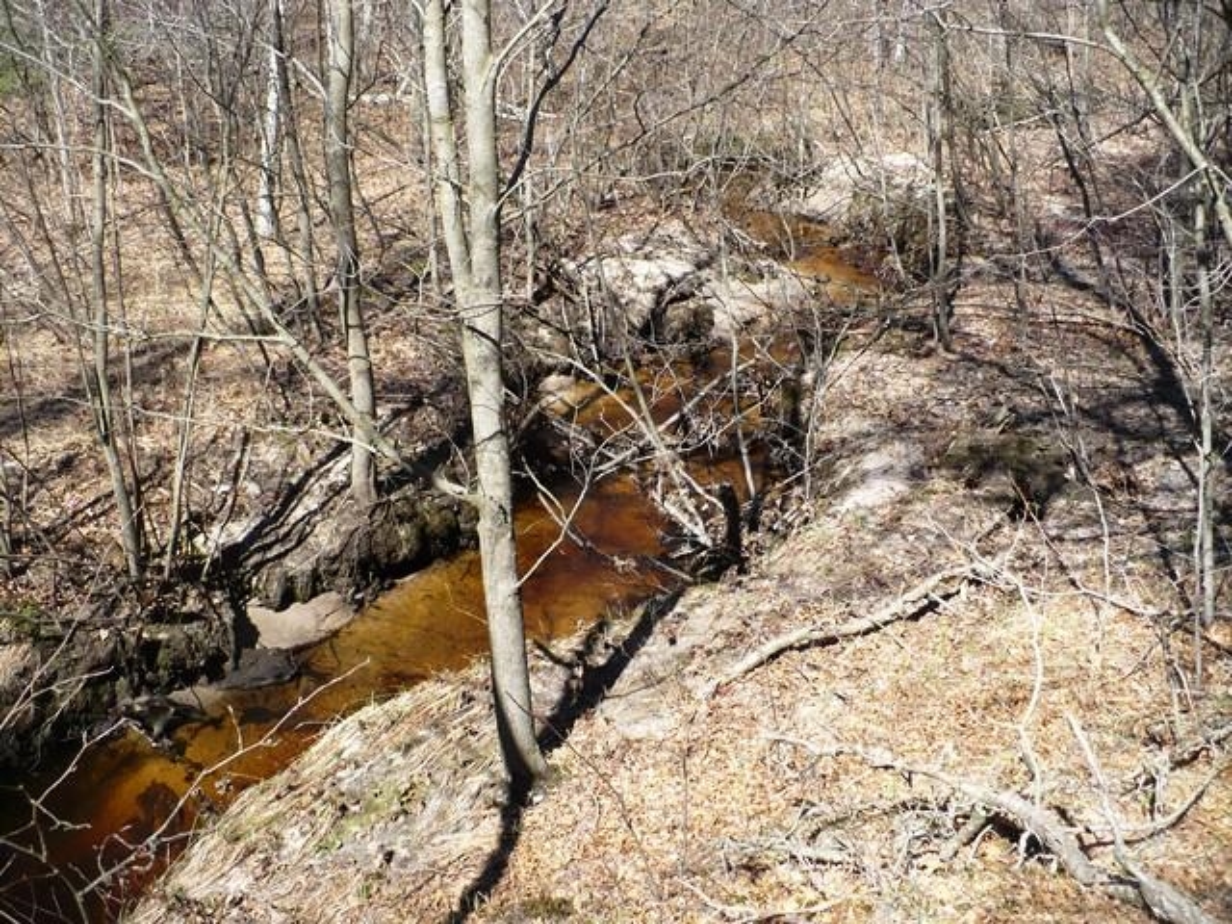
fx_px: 1317
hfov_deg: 50.1
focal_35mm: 37
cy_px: 462
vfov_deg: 38.7
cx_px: 616
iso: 100
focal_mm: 6.1
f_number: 2.8
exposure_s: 1/500
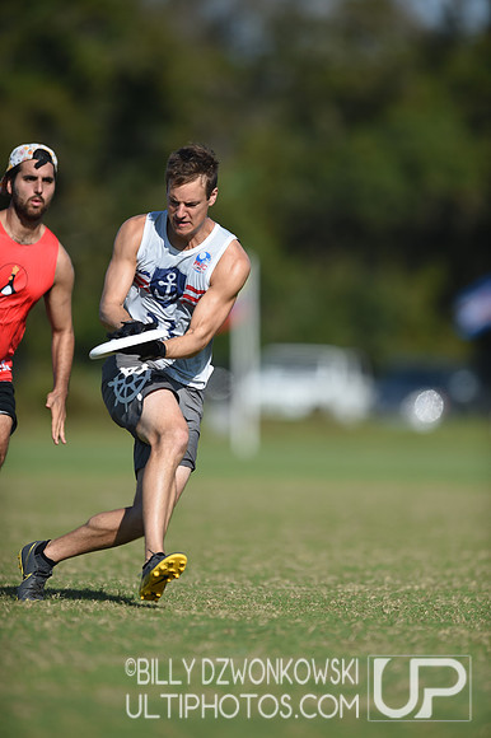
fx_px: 8192
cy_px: 369
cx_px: 246
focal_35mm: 400
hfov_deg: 3.4
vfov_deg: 5.2
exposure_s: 1/2500
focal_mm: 400
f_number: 3.5
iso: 100
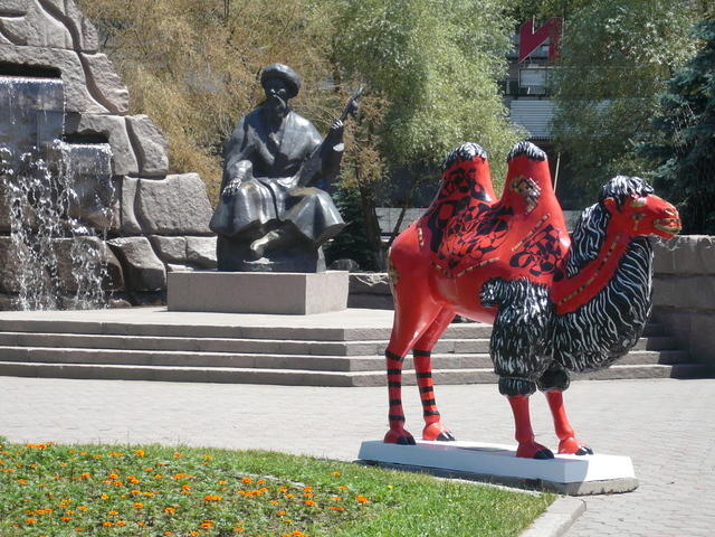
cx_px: 358
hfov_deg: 21.1
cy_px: 268
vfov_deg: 15.9
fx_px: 1921
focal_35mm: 93
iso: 100
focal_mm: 15.5
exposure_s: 1/320
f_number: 5.3
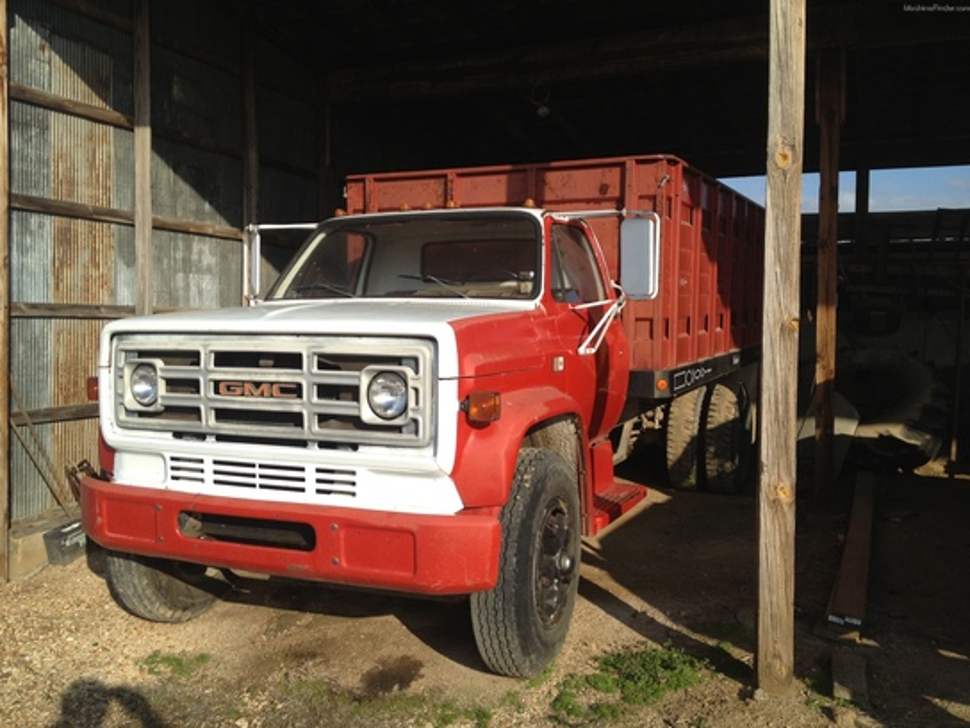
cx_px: 485
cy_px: 364
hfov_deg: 52.6
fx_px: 981
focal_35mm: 35
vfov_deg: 40.7
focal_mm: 4.28
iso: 50
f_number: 2.4
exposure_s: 1/1727
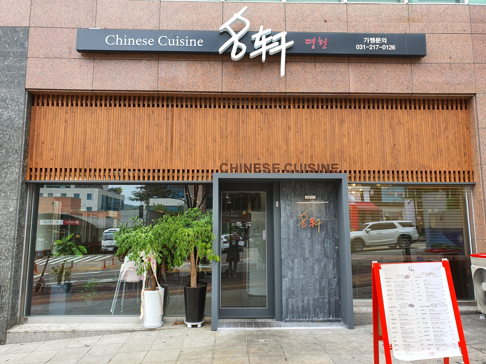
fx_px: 365
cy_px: 182
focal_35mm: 26
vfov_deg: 53.1
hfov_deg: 67.3
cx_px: 243
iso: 50
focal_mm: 4.3
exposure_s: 1/262
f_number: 2.4
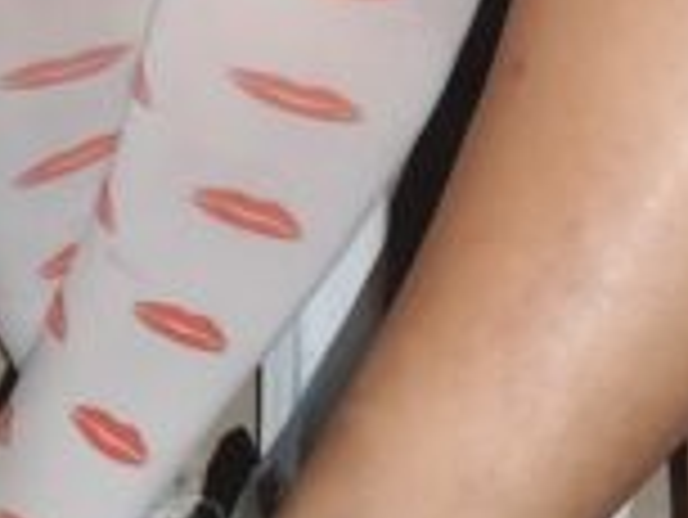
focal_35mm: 154
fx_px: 3063
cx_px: 63
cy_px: -1126
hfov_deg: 12.7
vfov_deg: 8.0
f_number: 1.65
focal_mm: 6.19
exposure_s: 1/15
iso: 4000
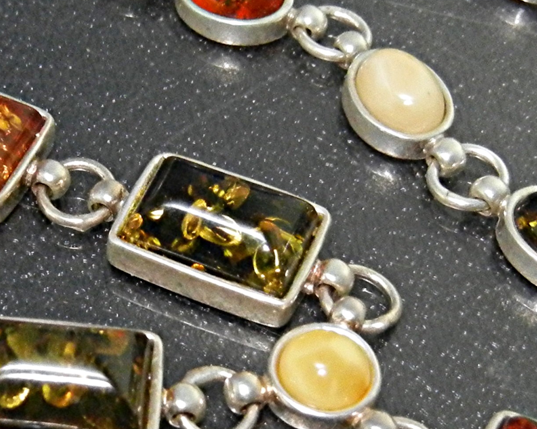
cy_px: 267
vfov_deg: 14.1
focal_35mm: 109
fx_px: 1732
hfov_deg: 17.4
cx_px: 84
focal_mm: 6.2
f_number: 7.2
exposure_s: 1/30
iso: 800
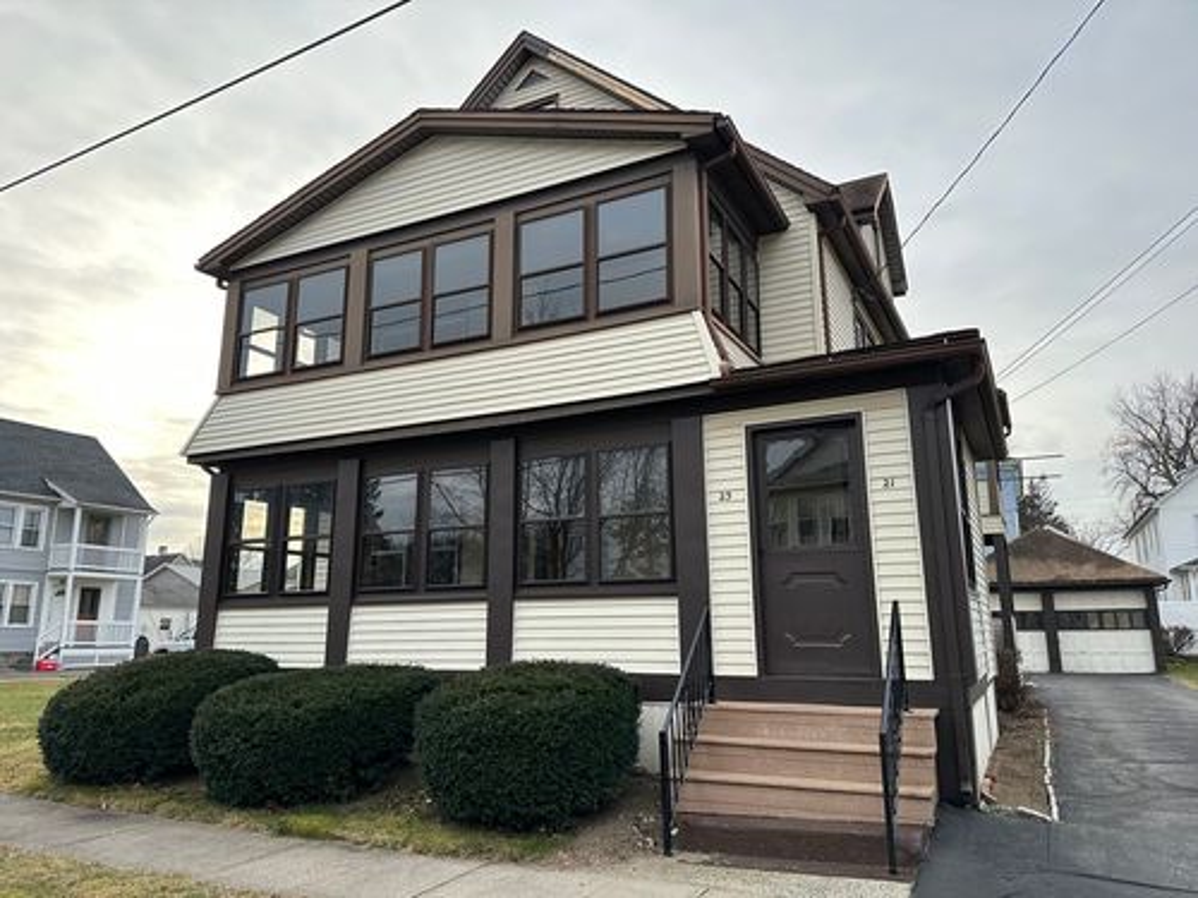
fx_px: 831
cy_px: 449
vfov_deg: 56.8
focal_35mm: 24
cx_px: 599
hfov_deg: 71.6
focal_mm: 6.86
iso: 80
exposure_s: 1/952
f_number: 1.78
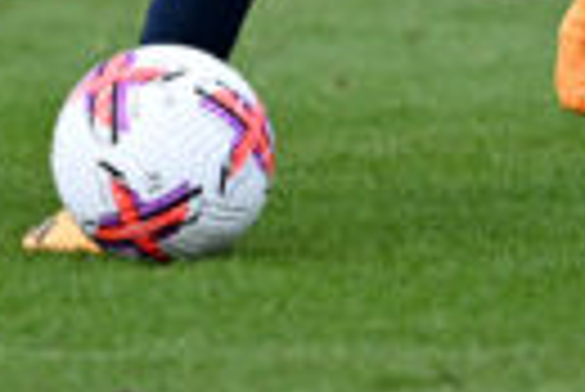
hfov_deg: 0.9
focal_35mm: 2308
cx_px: -288
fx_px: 37547
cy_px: -595
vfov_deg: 0.6
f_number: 4
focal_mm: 400
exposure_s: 1/2500
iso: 640
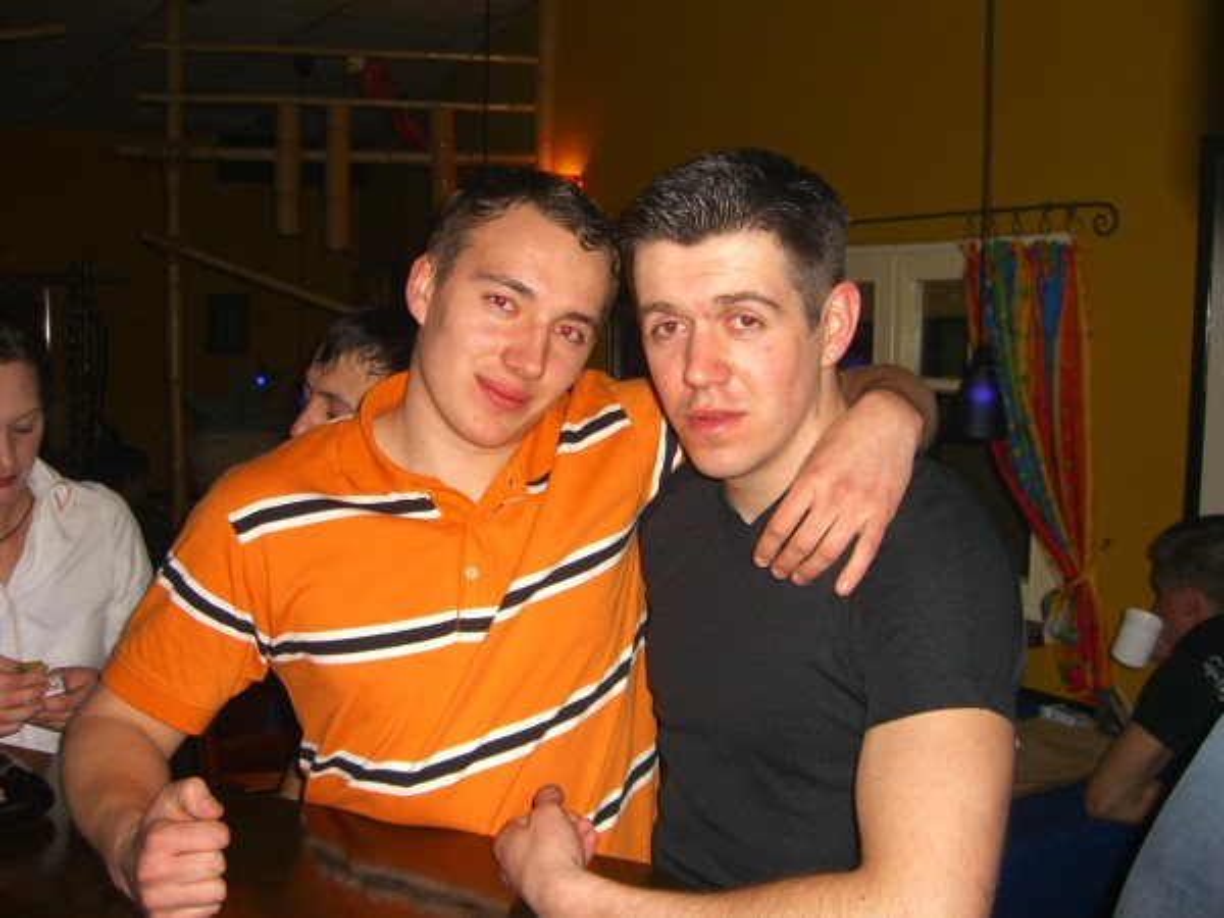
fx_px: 1344
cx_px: 612
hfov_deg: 49.0
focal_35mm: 38
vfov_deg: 37.7
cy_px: 459
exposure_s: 1/60
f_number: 2.8
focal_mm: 7.9
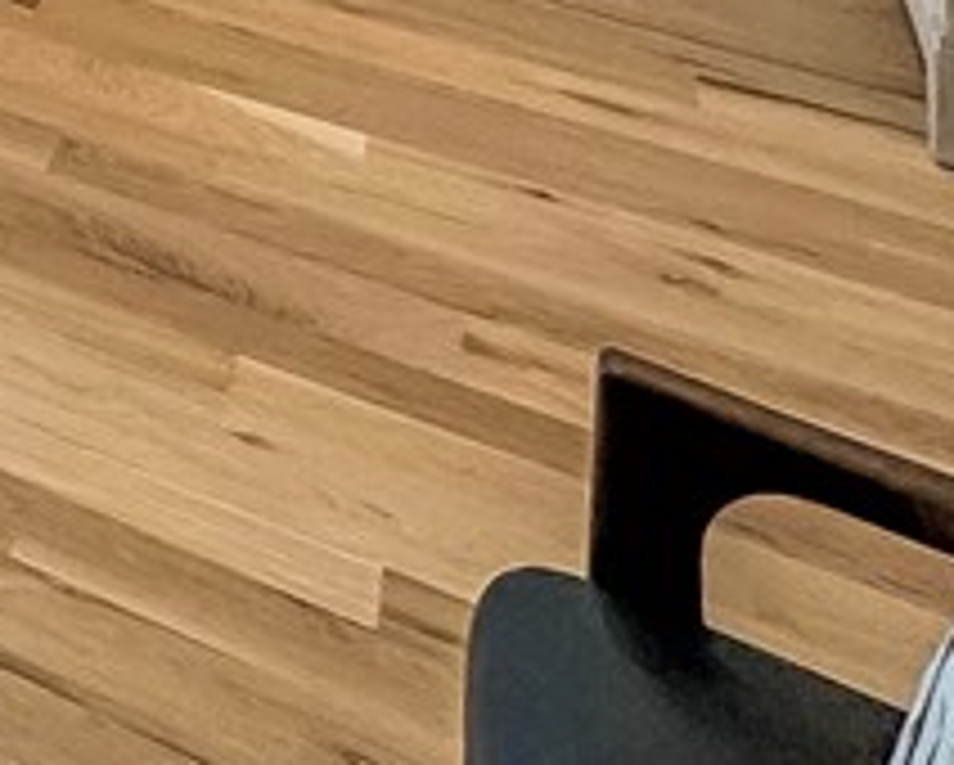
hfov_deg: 17.4
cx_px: -1076
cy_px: -698
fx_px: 1865
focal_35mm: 66
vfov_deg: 17.6
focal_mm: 2.22
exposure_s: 1/120
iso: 64
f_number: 2.2
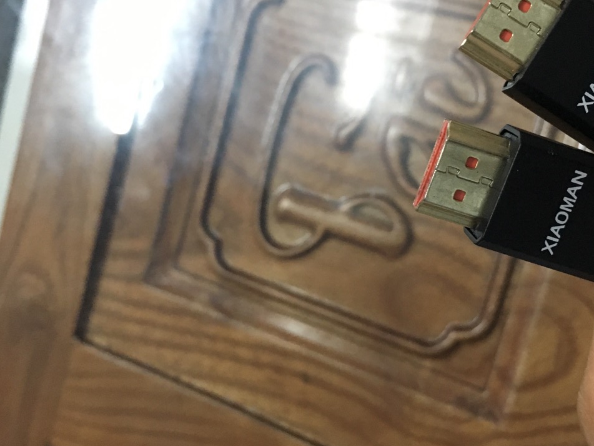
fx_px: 703
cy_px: 195
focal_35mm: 41
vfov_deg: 35.1
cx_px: 339
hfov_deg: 45.7
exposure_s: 1/17
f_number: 2.2
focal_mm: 4.15
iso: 250
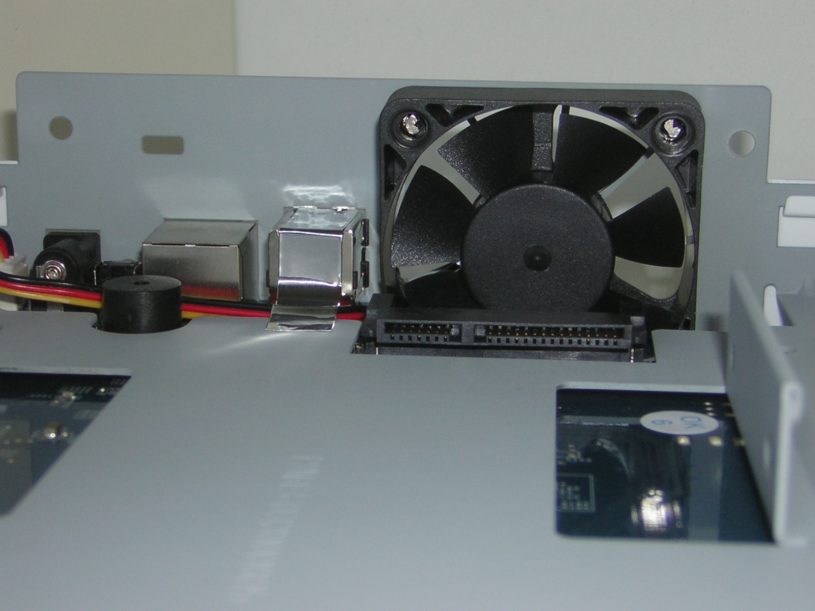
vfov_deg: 19.1
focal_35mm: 77
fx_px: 1813
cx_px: 408
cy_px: 306
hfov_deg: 25.3
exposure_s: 1/60.1
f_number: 3.9
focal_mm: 10.1
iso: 50
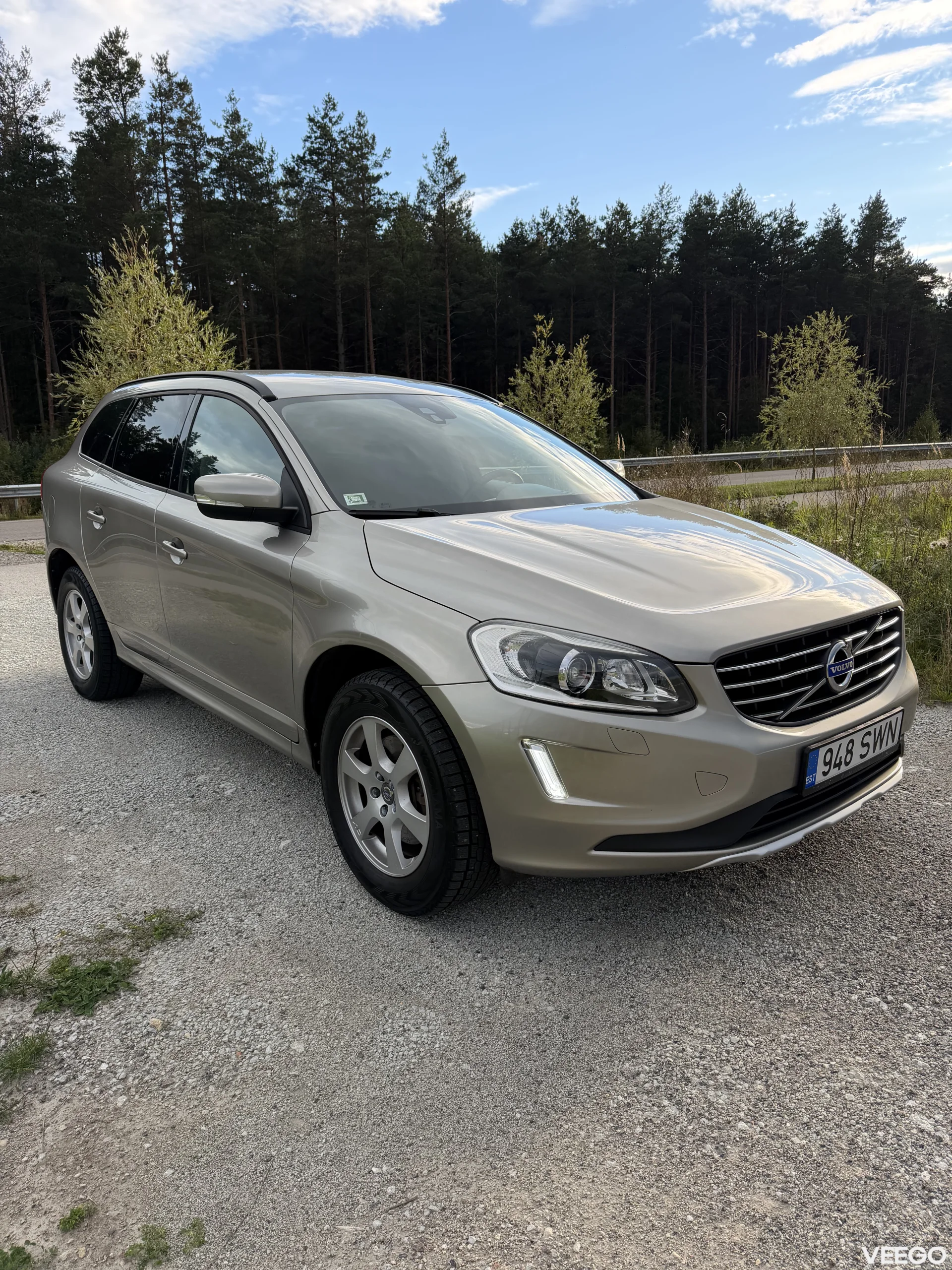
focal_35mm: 24
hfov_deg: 56.8
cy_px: 635
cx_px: 476
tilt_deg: -11.9
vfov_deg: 71.6
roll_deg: +0.9
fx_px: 880
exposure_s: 1/580
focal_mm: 6.76
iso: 100
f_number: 1.78
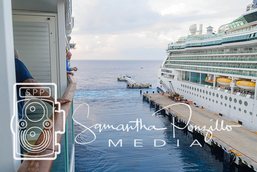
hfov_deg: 61.4
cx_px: 128
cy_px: 86
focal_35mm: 30
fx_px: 216
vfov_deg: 43.2
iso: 320
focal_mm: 18
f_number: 5.6
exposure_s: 1/125
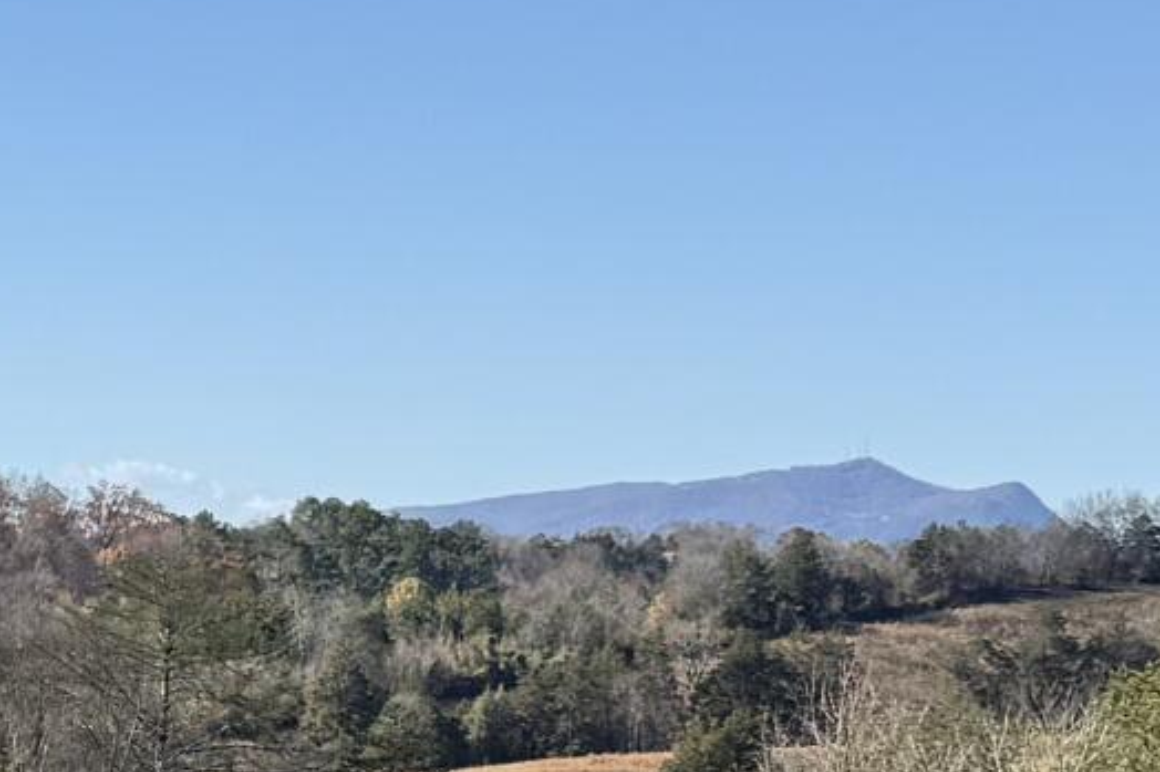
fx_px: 4606
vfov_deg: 9.5
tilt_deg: -2.6
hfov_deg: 13.2
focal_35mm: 143
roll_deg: -1.0
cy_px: 863
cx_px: -812
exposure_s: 1/3425
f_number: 1.78
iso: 80
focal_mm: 6.76
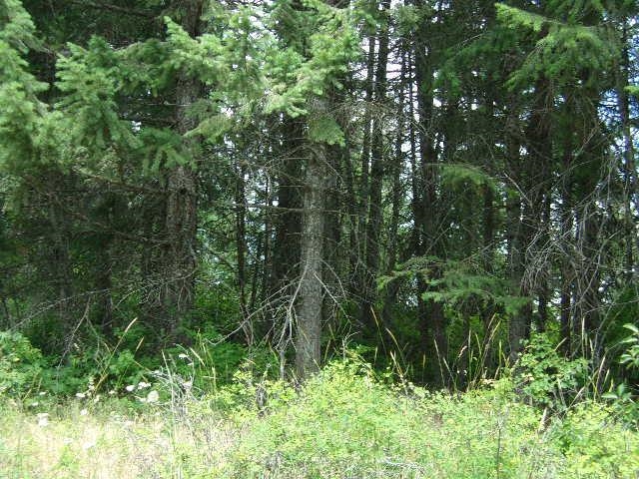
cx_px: 320
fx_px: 978
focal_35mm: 53
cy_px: 240
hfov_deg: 36.2
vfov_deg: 27.5
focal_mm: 9.4
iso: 80
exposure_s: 1/80
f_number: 4.2
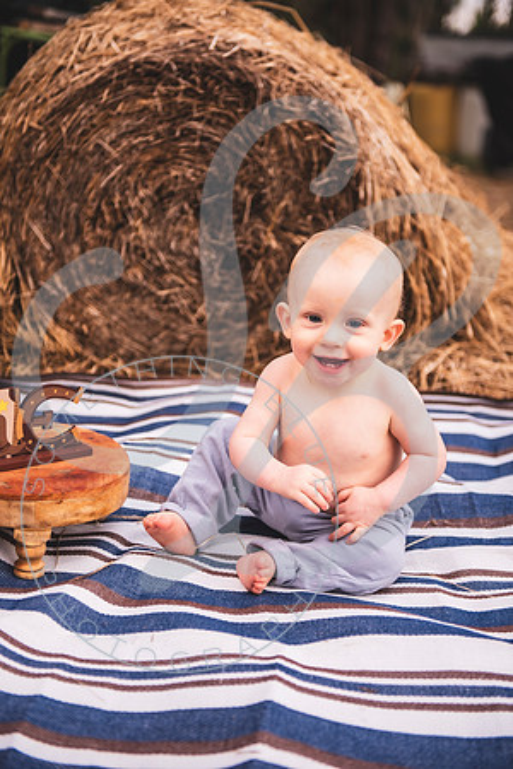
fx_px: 1240
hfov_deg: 23.4
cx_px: 256
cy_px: 384
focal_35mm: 58
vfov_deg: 34.5
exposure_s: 1/320
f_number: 2.8
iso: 200
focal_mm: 58
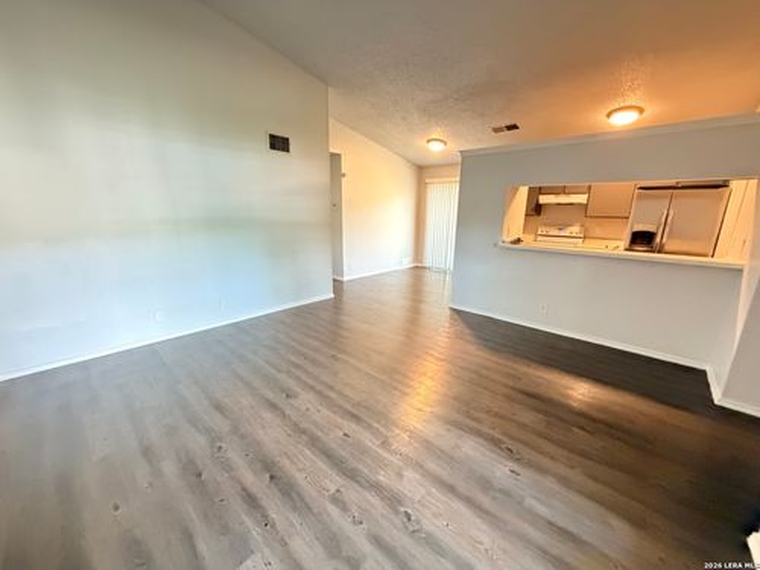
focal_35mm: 14
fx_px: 307
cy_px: 285
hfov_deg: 102.1
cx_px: 380
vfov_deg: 85.7
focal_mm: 2.22
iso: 1250
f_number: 2.2
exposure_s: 1/40
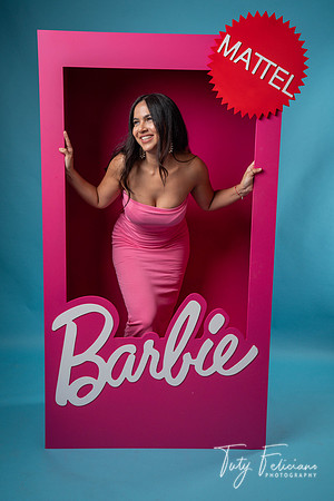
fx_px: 571
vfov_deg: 47.4
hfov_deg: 32.6
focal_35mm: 41
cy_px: 250
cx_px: 167
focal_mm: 41
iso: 250
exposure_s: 1/250
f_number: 6.3
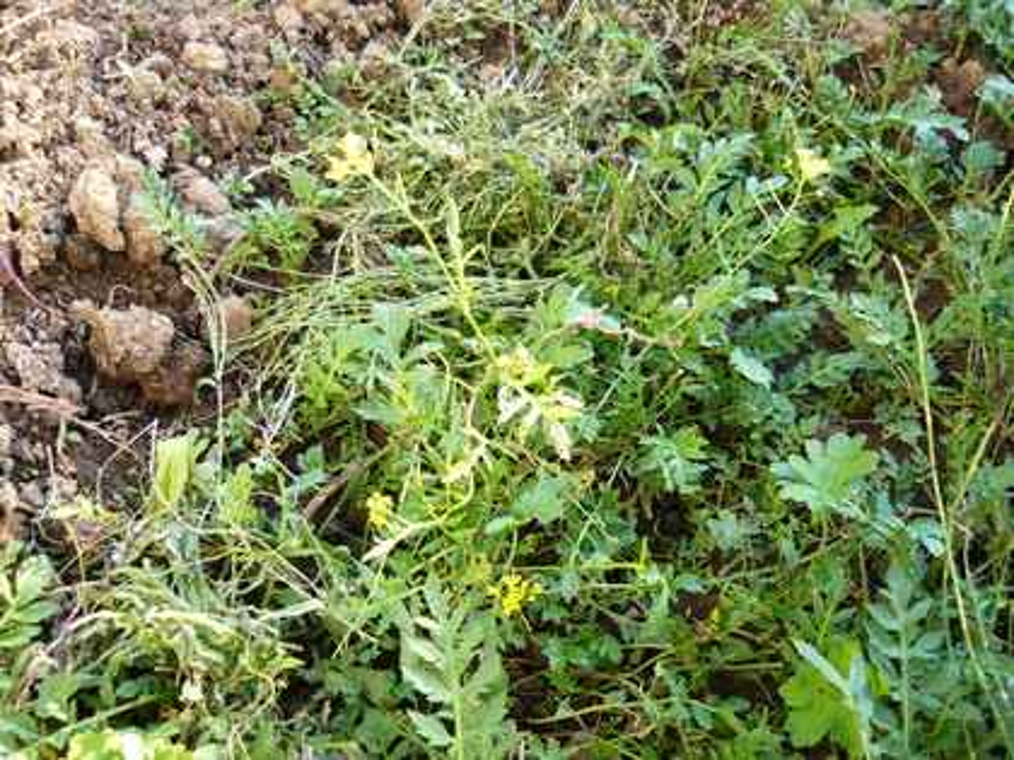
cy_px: 380
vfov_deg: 42.9
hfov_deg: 55.4
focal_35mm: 33
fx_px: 967
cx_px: 507
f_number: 2.8
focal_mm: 5.5
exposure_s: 1/60
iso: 100
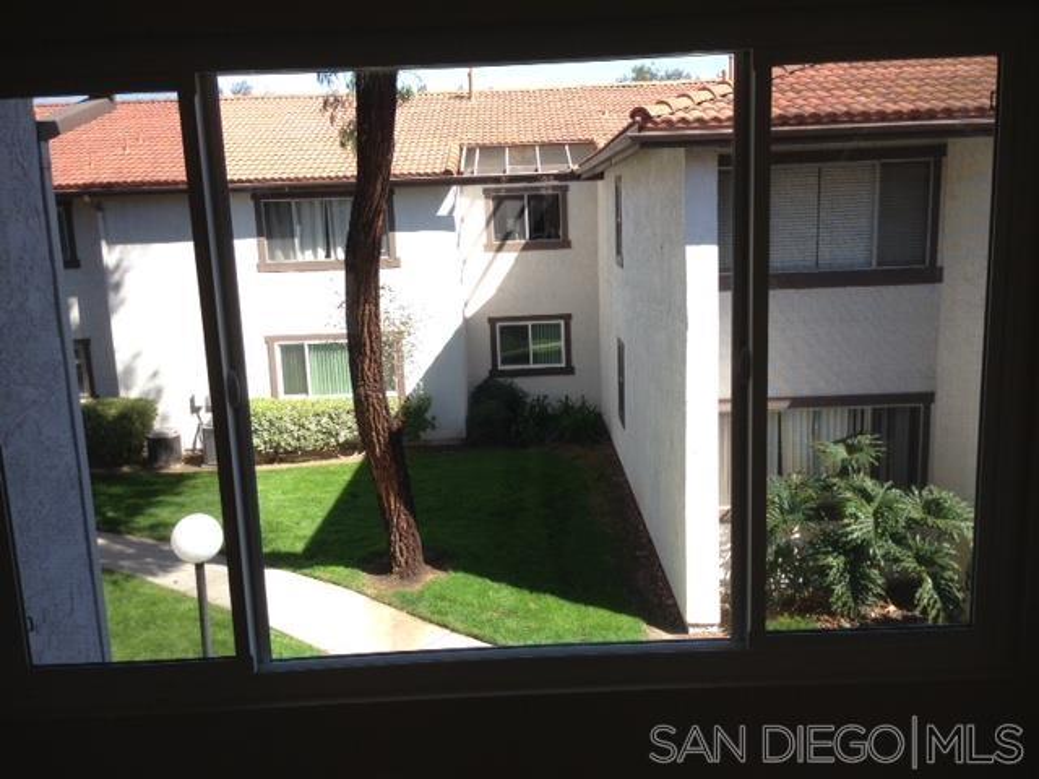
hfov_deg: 55.4
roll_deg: +1.1
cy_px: 390
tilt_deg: -10.7
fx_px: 990
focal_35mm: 33
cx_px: 520
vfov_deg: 42.9
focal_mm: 4.12
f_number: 2.4
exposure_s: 1/398
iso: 50
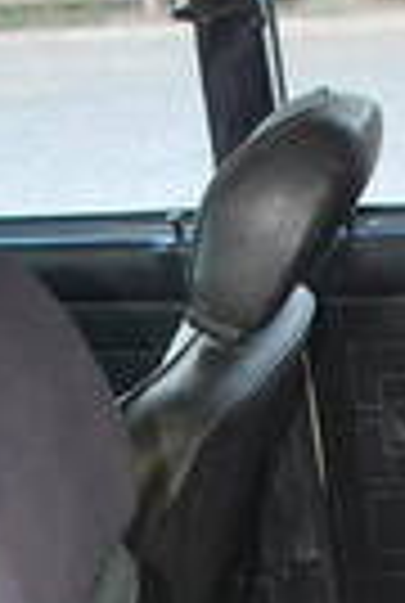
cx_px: 554
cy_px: 796
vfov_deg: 17.2
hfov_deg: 12.0
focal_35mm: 111
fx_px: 1863
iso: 200
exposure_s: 1/60
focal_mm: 20
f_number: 3.8
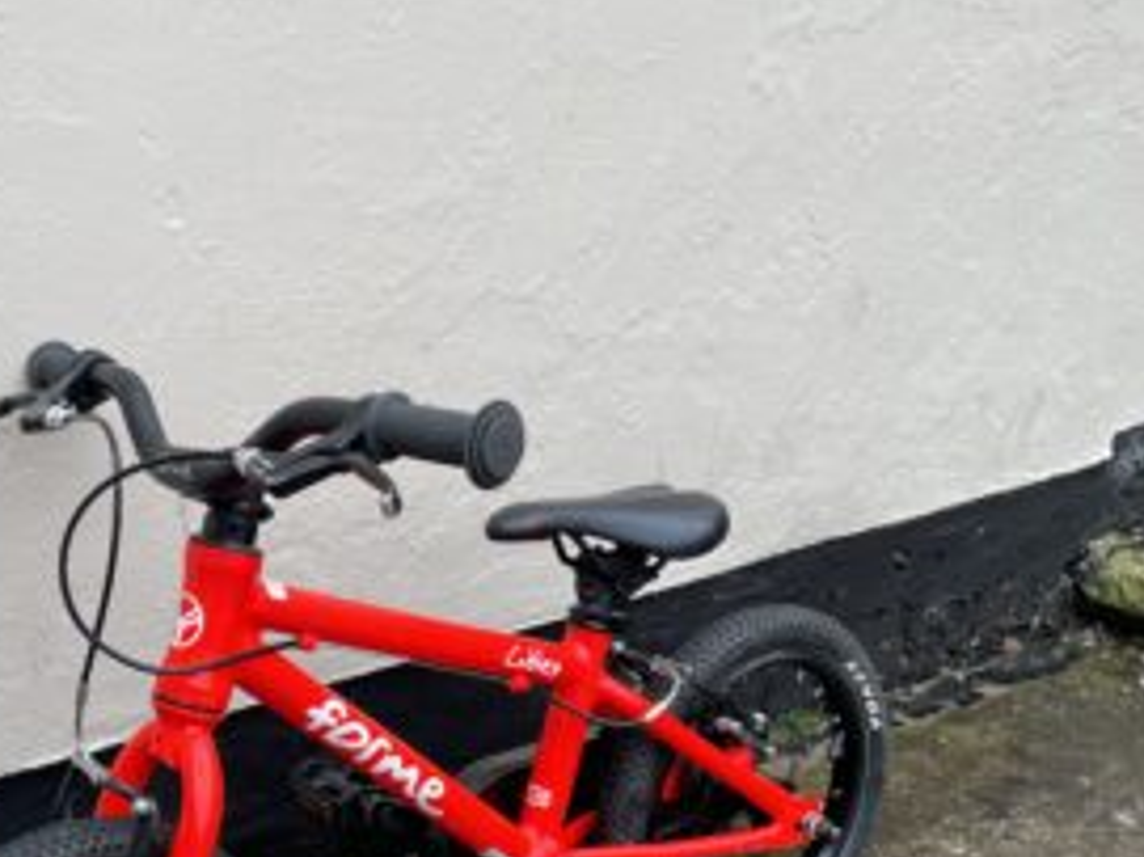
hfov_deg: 39.4
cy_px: 659
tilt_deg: -25.2
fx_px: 1520
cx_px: 207
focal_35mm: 46
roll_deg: +1.4
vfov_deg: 30.9
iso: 50
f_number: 1.6
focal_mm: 4.2
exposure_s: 1/121
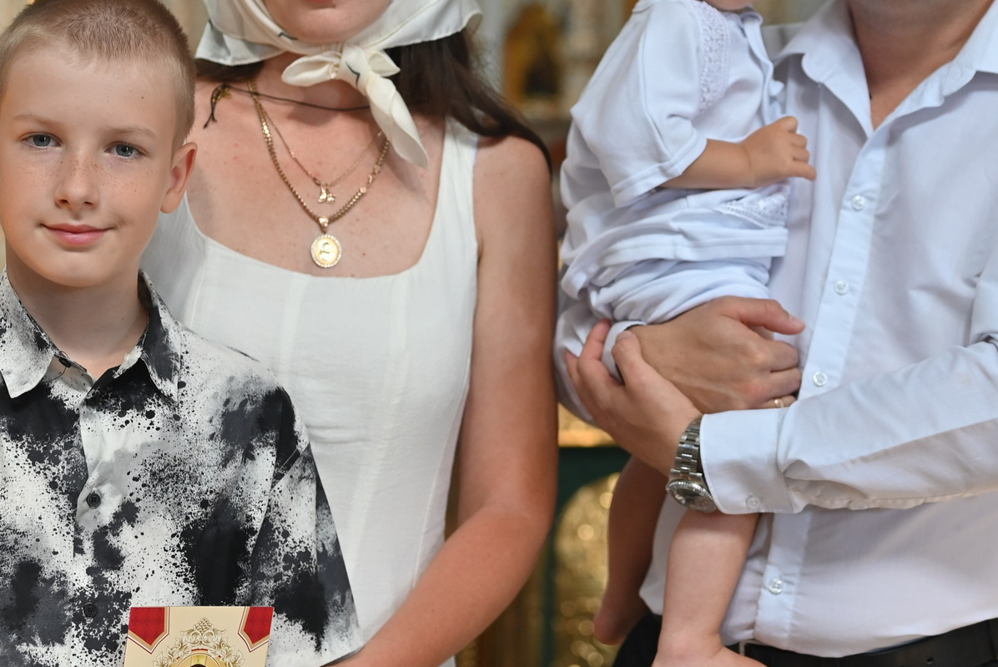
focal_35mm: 107
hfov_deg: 19.1
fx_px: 2968
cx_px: 552
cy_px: 126
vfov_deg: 12.8
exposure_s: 1/250
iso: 400
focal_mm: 50
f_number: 2.8
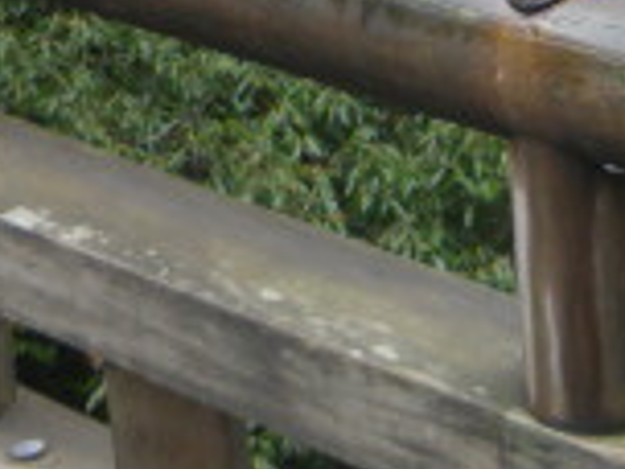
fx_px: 2275
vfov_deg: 10.9
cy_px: -420
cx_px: 1287
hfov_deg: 13.3
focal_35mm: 126
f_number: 3.3
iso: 100
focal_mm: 5.2
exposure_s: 1/40
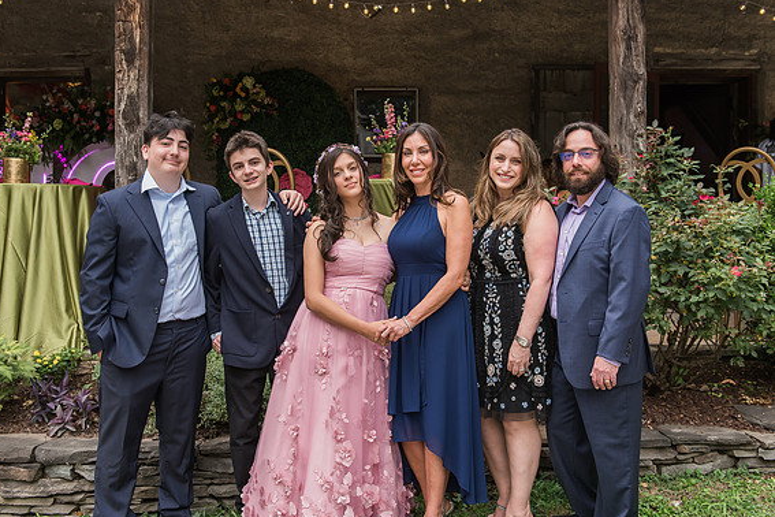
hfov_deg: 50.7
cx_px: 382
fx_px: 818
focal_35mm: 38
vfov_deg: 35.1
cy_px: 255
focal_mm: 34
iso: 640
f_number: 4.5
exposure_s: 1/200
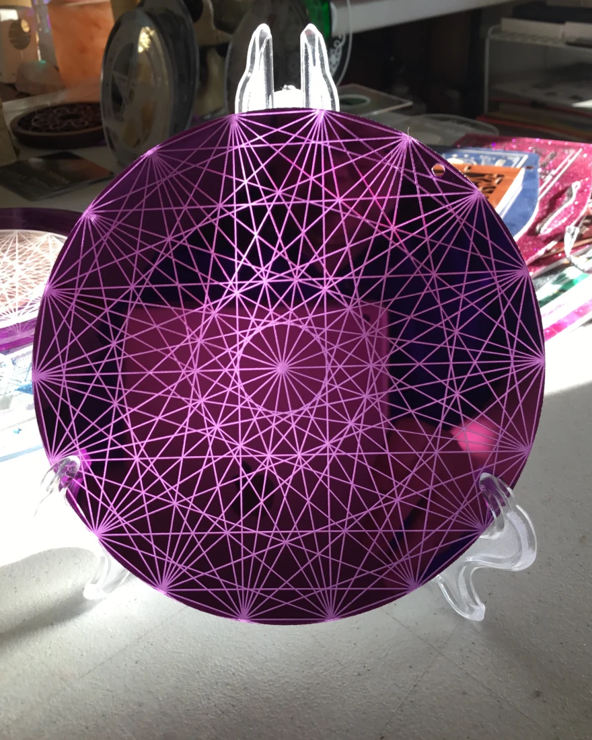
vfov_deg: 54.1
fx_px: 723
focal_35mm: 33
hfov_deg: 44.5
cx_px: 301
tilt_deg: -31.4
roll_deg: +2.2
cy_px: 338
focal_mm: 3.3
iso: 25
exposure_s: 1/60
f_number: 2.4
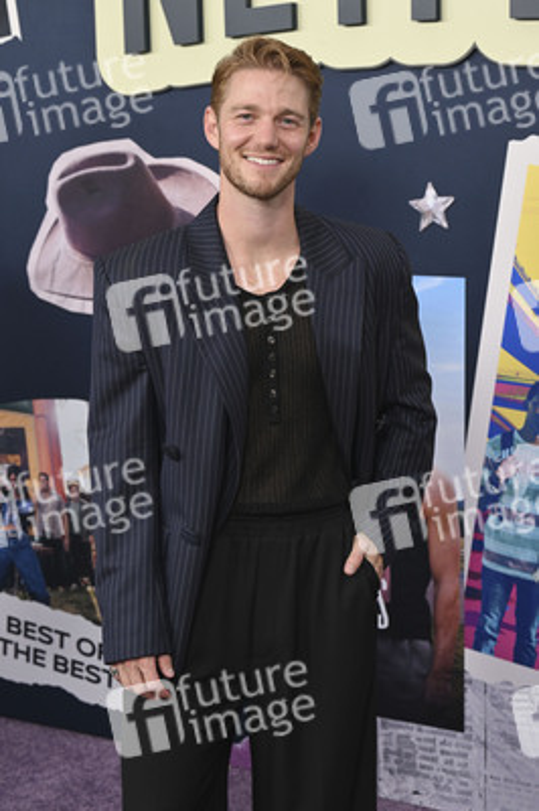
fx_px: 1485
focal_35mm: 66
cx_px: 270
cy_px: 406
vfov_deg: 30.5
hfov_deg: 20.6
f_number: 5.6
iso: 1000
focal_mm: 66
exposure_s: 1/250
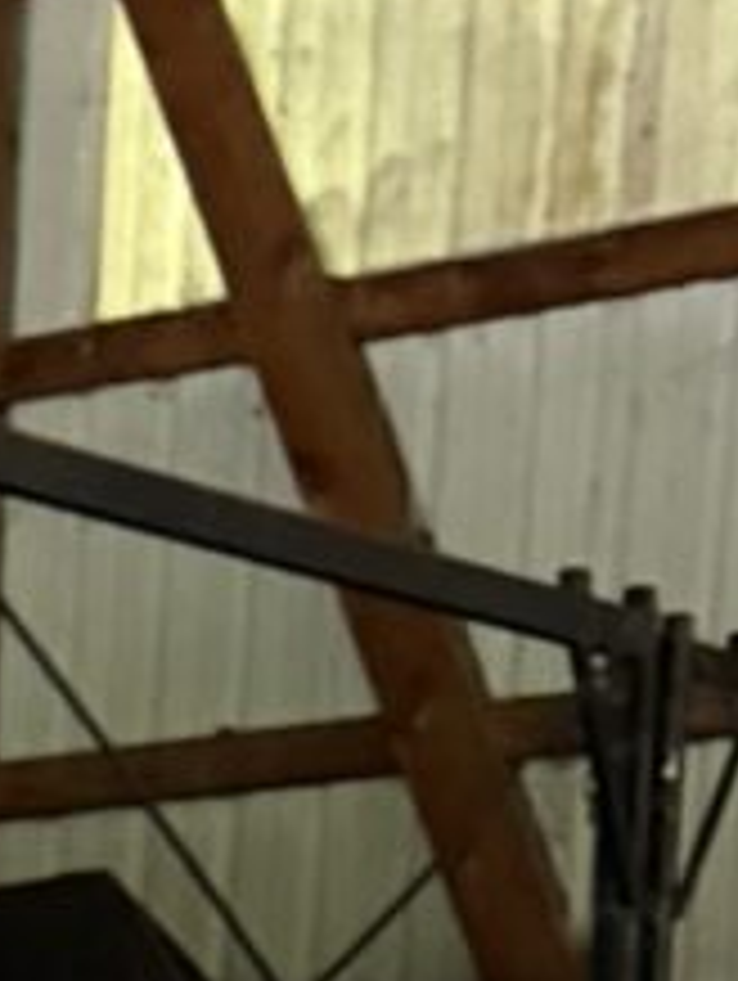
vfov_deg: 9.2
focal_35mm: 176
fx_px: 4993
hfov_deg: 7.9
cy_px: 2822
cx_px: -972
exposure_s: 1/31
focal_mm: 6.76
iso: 1000
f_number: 1.78
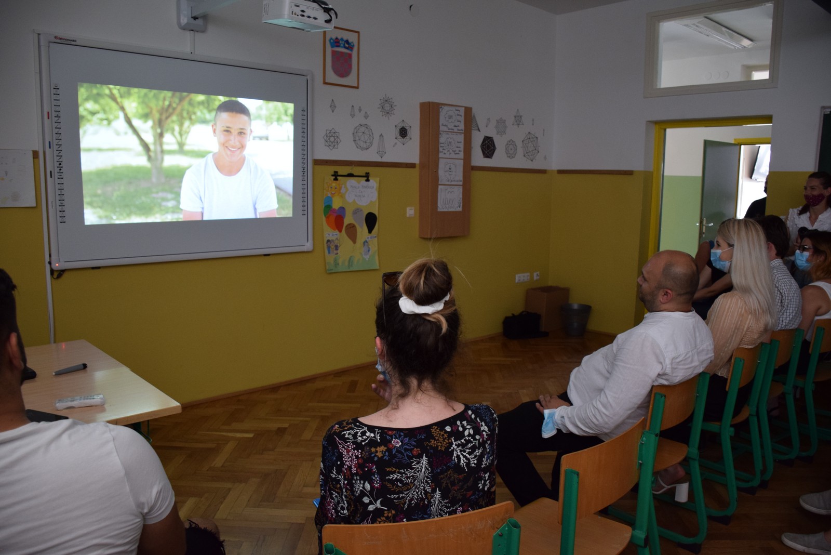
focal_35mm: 27
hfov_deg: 67.4
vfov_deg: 48.0
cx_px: 416
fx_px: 623
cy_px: 278
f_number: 3.5
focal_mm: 18
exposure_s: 1/60
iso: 1000
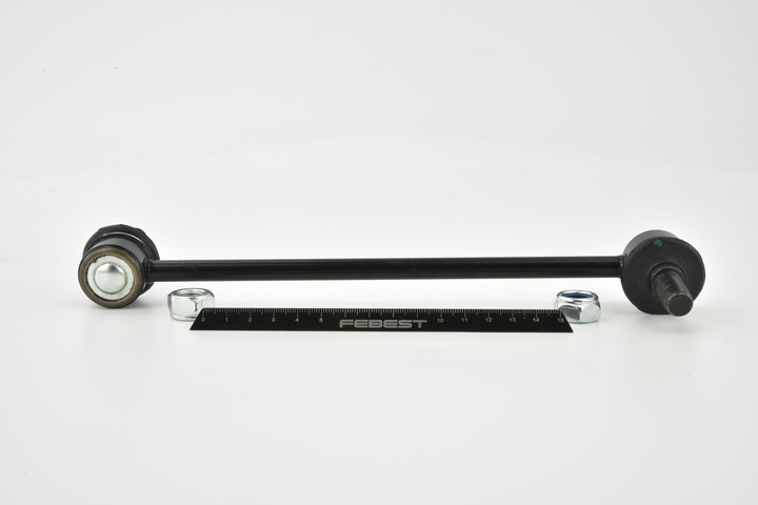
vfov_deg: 22.6
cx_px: 379
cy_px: 252
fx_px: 1263
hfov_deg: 33.4
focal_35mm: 60
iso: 64
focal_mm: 60
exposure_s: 1/3
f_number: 29
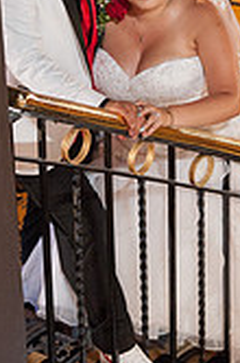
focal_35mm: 149
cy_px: 90
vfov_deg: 13.8
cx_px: 106
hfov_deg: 9.2
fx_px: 1496
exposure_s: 1/60
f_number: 4
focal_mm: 55
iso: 4000
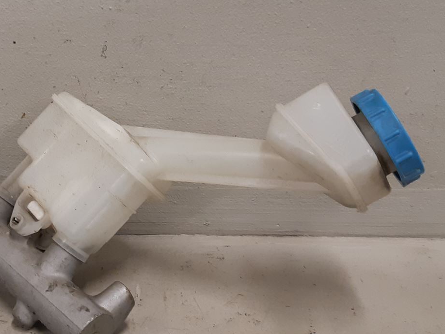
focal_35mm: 58
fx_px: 746
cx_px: 108
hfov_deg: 32.6
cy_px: 168
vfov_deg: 25.2
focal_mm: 3.93
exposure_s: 1/50
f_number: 1.7
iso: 160
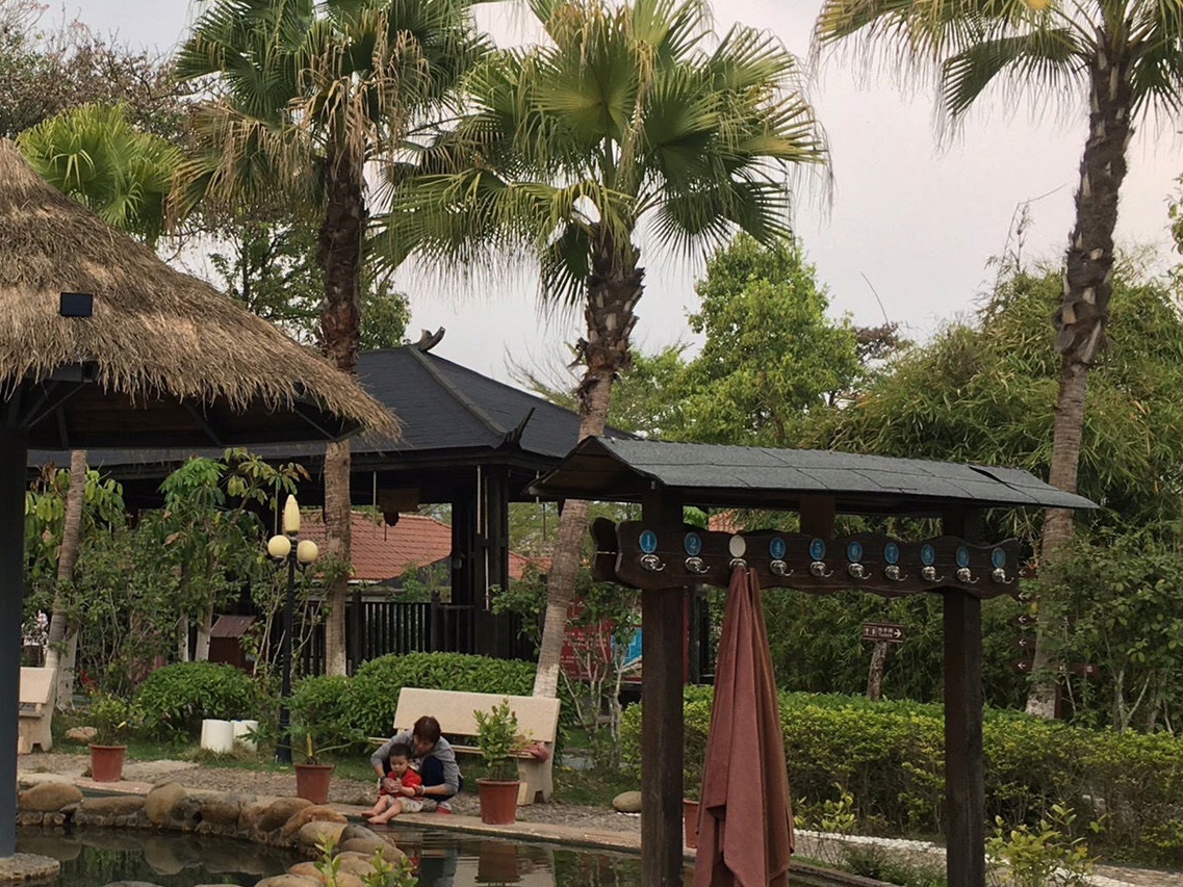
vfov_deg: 28.5
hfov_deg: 36.6
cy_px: 527
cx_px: 288
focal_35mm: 51
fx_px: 1743
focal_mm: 4.15
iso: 25
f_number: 2.2
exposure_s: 1/156
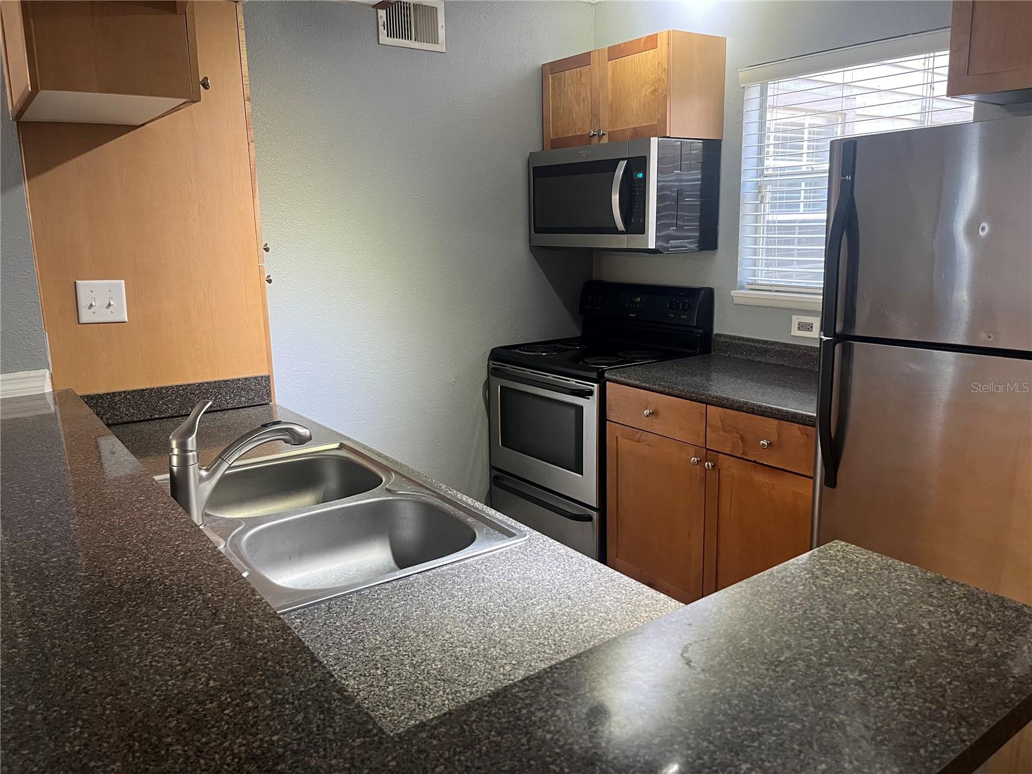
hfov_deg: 67.3
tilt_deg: -11.3
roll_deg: +0.5
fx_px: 775
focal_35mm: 26
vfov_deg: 53.1
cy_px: 387
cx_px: 516
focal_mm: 5.1
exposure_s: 1/60
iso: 200
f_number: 1.6
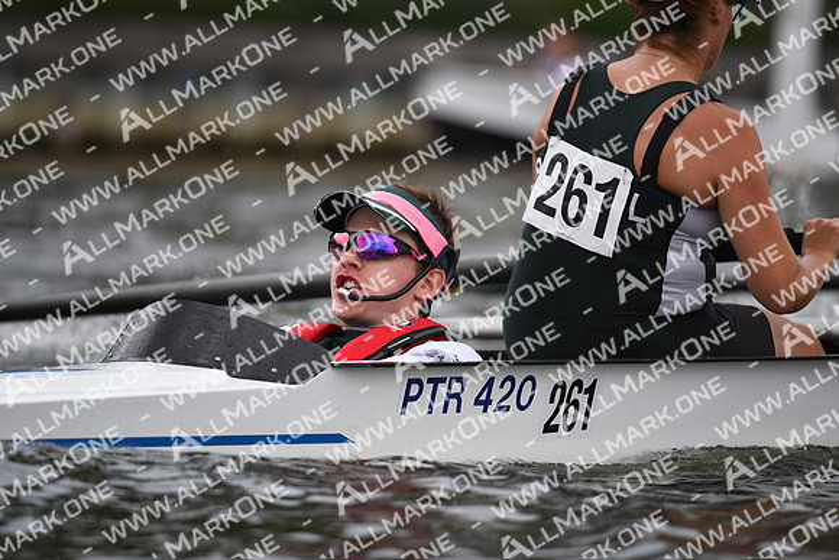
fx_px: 6993
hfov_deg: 6.9
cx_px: 420
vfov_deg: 4.6
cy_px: 280
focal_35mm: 300
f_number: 4
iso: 250
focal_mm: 300
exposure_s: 1/1600
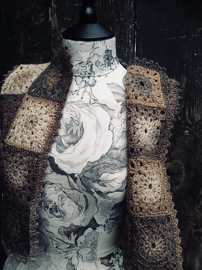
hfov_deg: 40.7
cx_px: 101
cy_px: 135
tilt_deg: -17.8
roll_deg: -2.2
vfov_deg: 52.6
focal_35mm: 35
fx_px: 272
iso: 50
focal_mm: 4.28
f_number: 2.4
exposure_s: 1/120
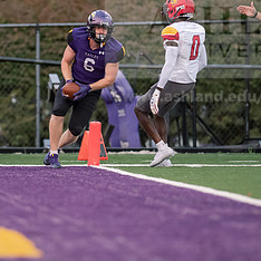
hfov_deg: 2.8
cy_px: 120
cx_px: 71
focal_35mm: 631
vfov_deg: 2.8
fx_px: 5383
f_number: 2.8
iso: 2500
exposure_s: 1/800
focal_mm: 300
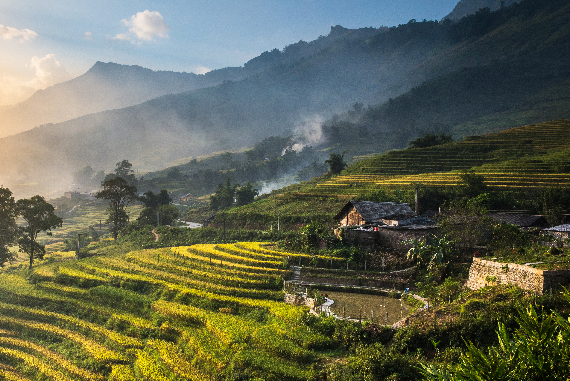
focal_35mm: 46
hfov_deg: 42.2
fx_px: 729
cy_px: 173
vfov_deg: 29.3
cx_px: 191
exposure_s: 1/800
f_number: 10
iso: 320
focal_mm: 32
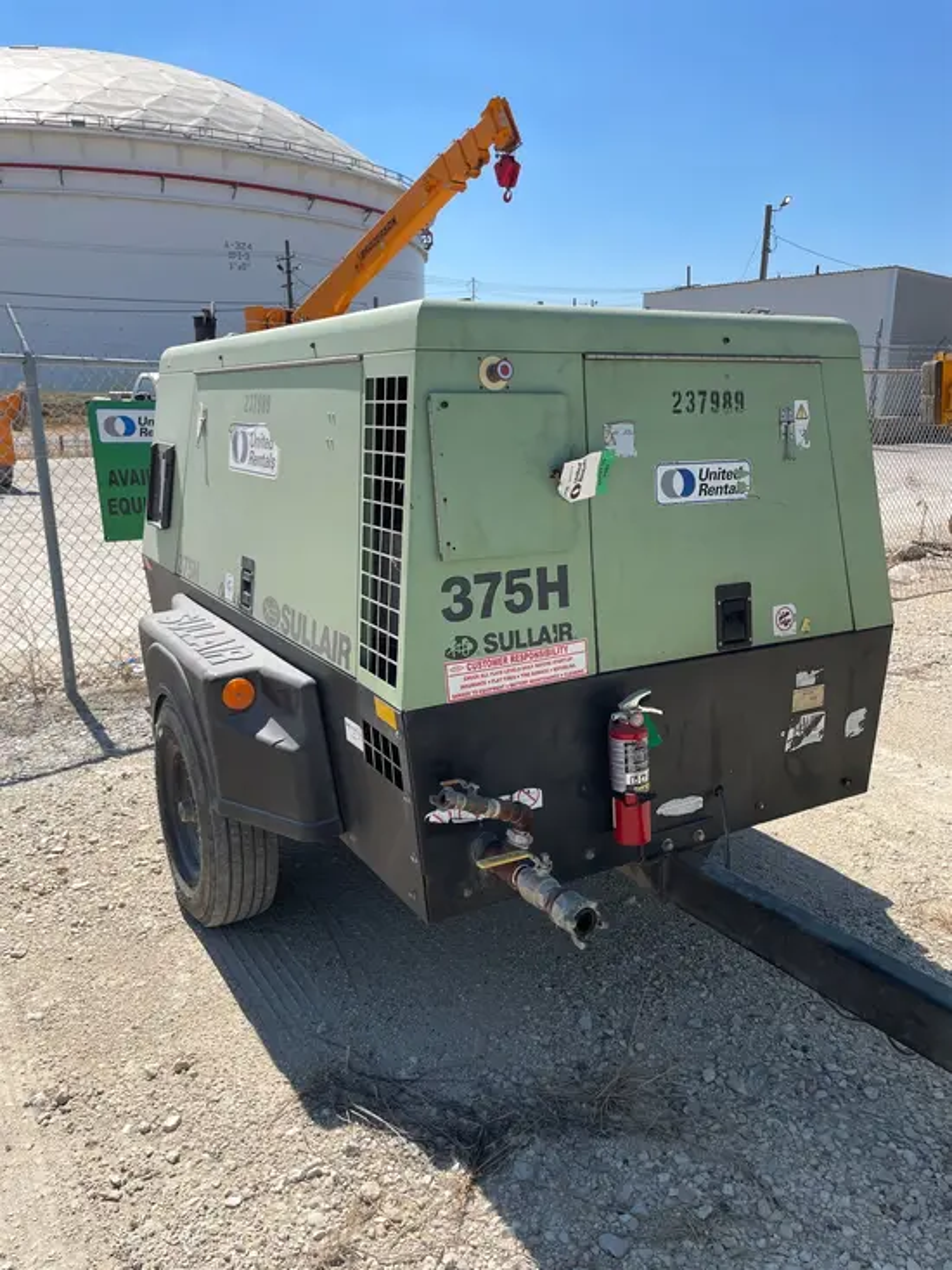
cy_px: 635
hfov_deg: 53.1
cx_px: 476
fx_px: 953
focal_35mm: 26
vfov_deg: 67.3
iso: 32
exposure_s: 1/3509
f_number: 1.6
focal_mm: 4.2
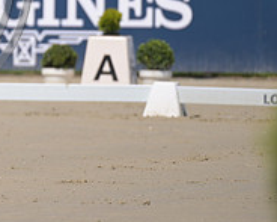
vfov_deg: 1.3
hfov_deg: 1.6
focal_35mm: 1186
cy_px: -48
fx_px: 9718
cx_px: -140
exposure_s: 1/1250
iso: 140
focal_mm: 400
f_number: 5
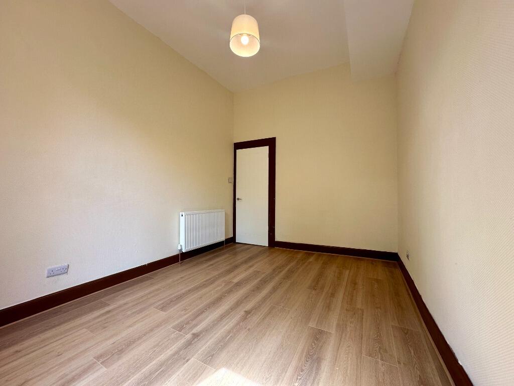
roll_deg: +0.2
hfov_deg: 102.1
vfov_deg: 85.7
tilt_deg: +1.5
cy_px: 193
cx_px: 257
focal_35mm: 14
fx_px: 208
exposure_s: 1/99
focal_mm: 2.22
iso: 80
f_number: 2.2
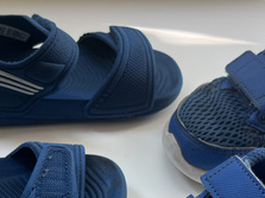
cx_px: 140
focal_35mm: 70
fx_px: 536
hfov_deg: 27.8
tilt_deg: -50.5
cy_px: 198
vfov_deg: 20.3
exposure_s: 1/121
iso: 40
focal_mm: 5.1
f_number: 1.6
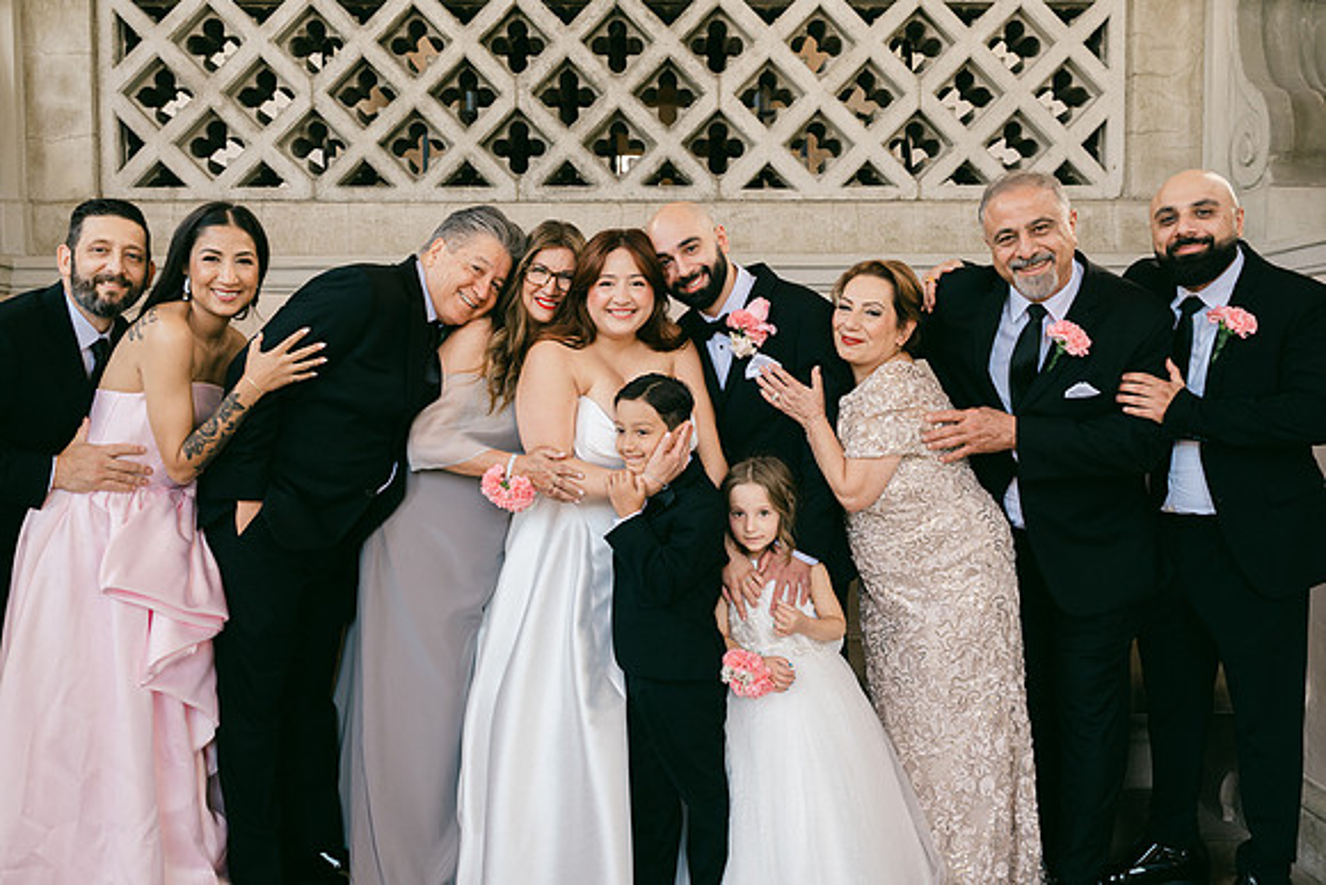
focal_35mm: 35
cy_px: 442
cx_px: 663
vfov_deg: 37.6
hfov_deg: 54.0
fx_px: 1301
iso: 160
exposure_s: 1/160
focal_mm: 35
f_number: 4
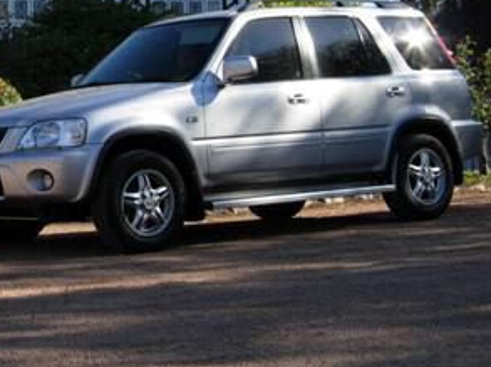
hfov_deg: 18.4
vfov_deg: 13.9
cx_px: 37
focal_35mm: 105
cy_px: 28
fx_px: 1488
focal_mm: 10.1
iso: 50
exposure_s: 1/249
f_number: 4.9
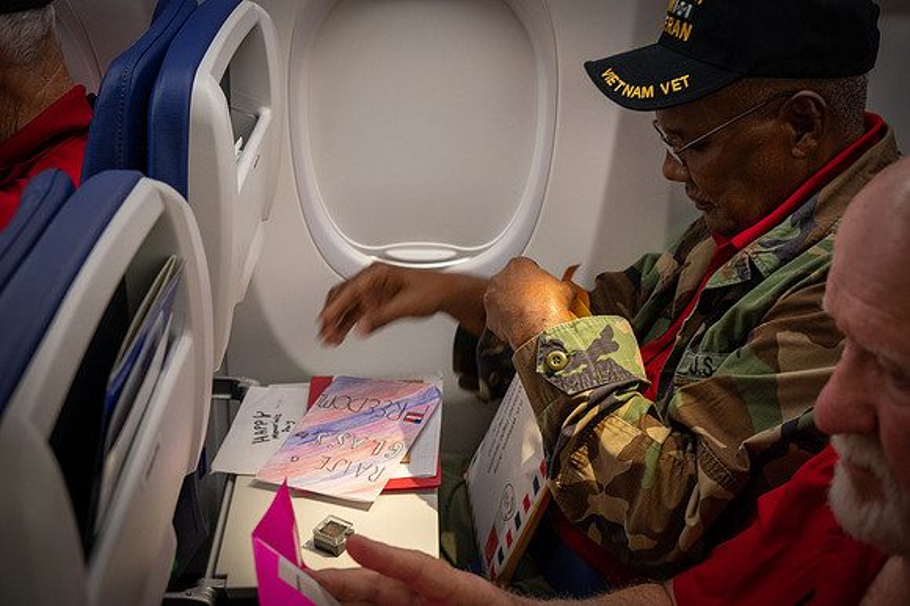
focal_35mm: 46
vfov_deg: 29.2
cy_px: 303
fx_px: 1162
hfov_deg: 42.8
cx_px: 455
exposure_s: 1/60
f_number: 6.3
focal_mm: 46
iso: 2800
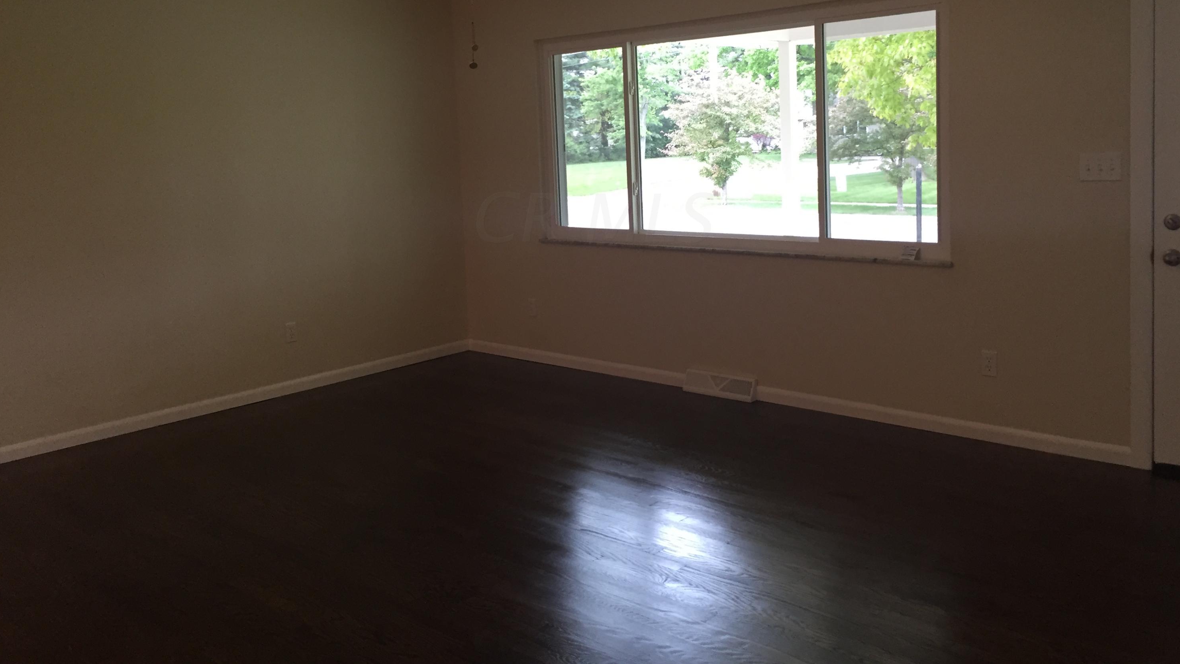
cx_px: 594
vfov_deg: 36.3
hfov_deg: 61.0
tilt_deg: -4.2
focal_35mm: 32
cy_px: 217
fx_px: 1001
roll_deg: +2.7
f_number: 2.2
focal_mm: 4.15
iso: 50
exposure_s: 1/30
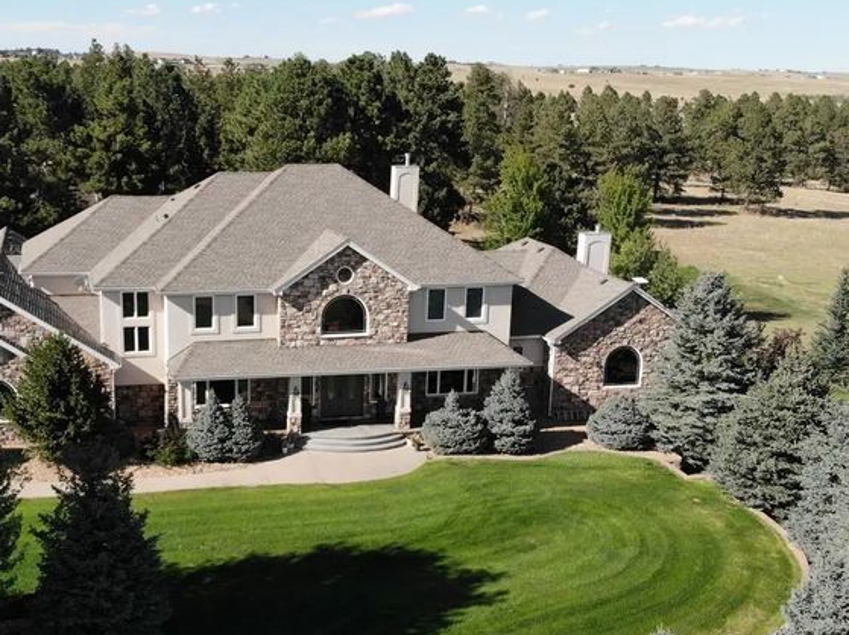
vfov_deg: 32.7
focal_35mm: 44
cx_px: 278
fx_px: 1078
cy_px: 370
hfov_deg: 42.4
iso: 100
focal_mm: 4.5
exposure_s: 1/760
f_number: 2.8
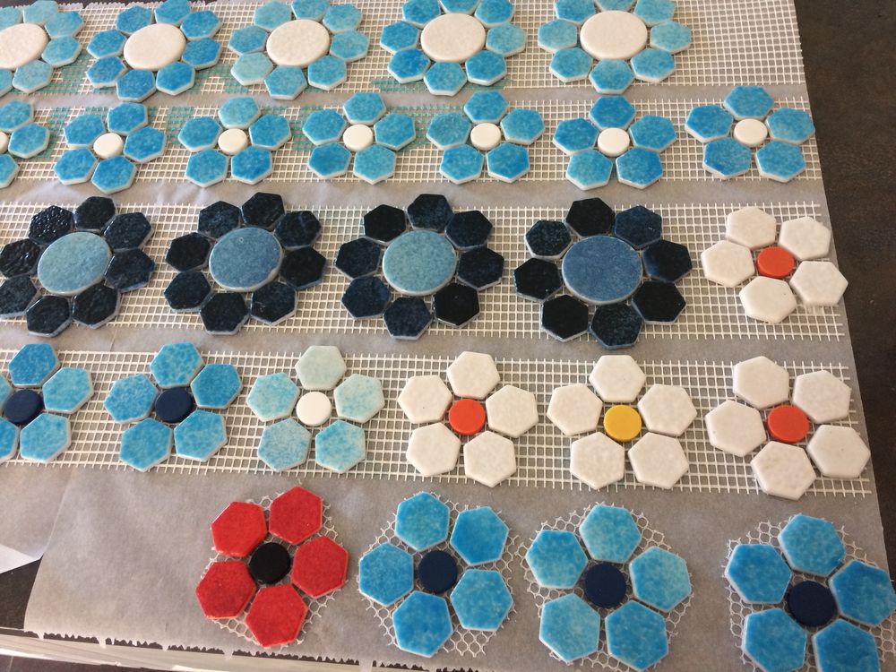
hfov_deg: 61.7
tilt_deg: -61.2
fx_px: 751
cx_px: 448
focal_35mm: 29
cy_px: 336
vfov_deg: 48.2
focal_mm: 4.15
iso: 64
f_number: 2.2
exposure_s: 1/33
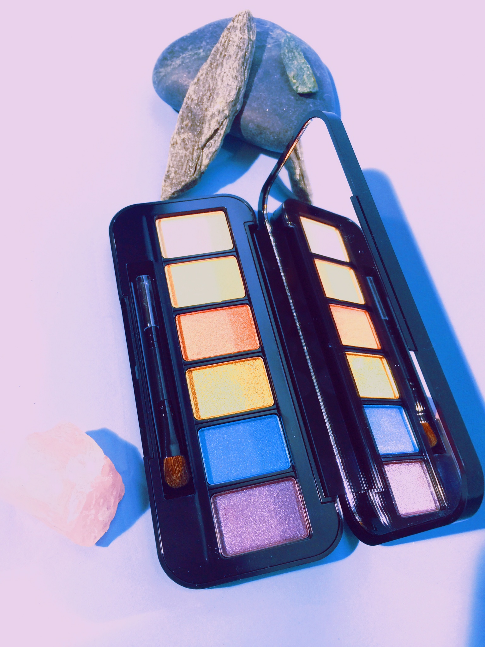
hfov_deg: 48.2
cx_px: 242
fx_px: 542
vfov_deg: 61.7
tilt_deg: -63.3
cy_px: 324
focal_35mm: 29
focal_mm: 4.15
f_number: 2.2
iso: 40
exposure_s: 1/15
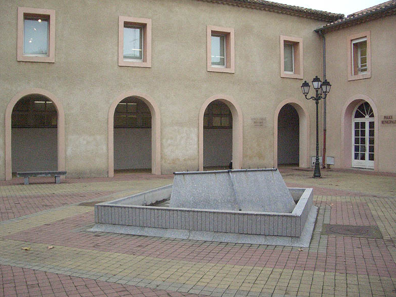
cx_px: 194
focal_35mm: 36
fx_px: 412
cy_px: 149
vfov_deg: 39.6
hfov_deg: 51.4
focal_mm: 5.8
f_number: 2.6
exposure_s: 1/640
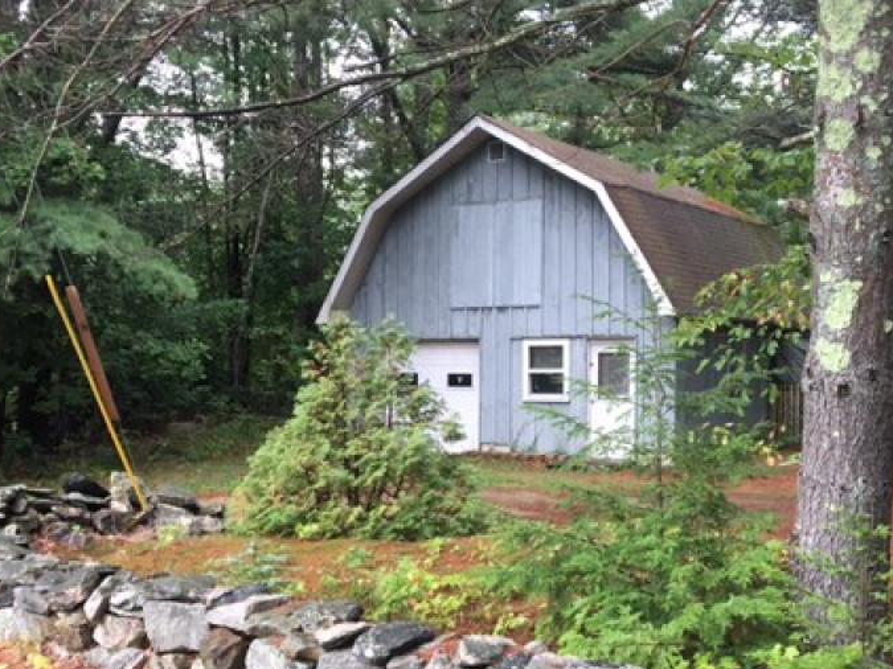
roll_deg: +0.5
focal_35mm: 44
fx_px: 1135
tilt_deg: -3.1
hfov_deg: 42.9
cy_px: 402
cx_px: 492
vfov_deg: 32.8
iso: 25
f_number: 2.2
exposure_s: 1/30
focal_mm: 4.15
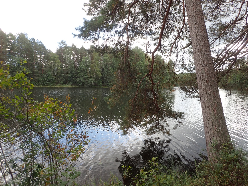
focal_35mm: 25
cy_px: 93
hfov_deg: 69.4
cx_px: 124
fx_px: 179
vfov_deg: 54.9
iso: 100
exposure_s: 1/200
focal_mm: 4.5
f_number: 2.8
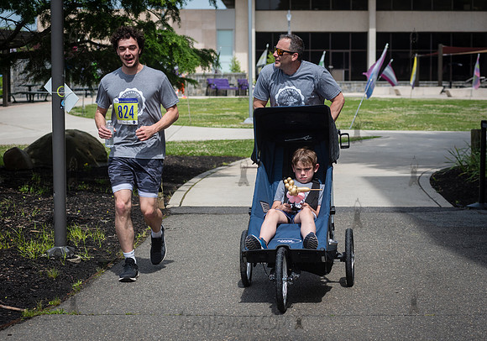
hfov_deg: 22.9
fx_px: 1200
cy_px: 171
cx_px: 264
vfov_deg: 16.2
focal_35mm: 87
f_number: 4.5
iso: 250
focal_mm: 80
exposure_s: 1/1600
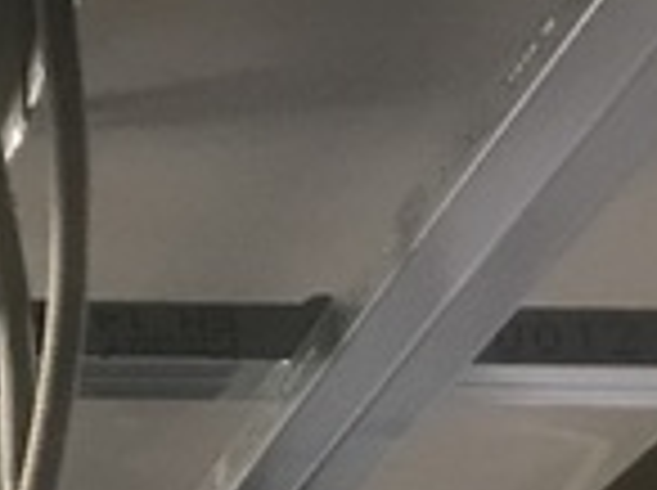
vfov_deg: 6.9
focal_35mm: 192
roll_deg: -0.1
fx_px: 3638
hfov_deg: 9.9
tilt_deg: +1.4
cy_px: 1454
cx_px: -430
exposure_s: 1/11
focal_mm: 3.99
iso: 100
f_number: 1.8
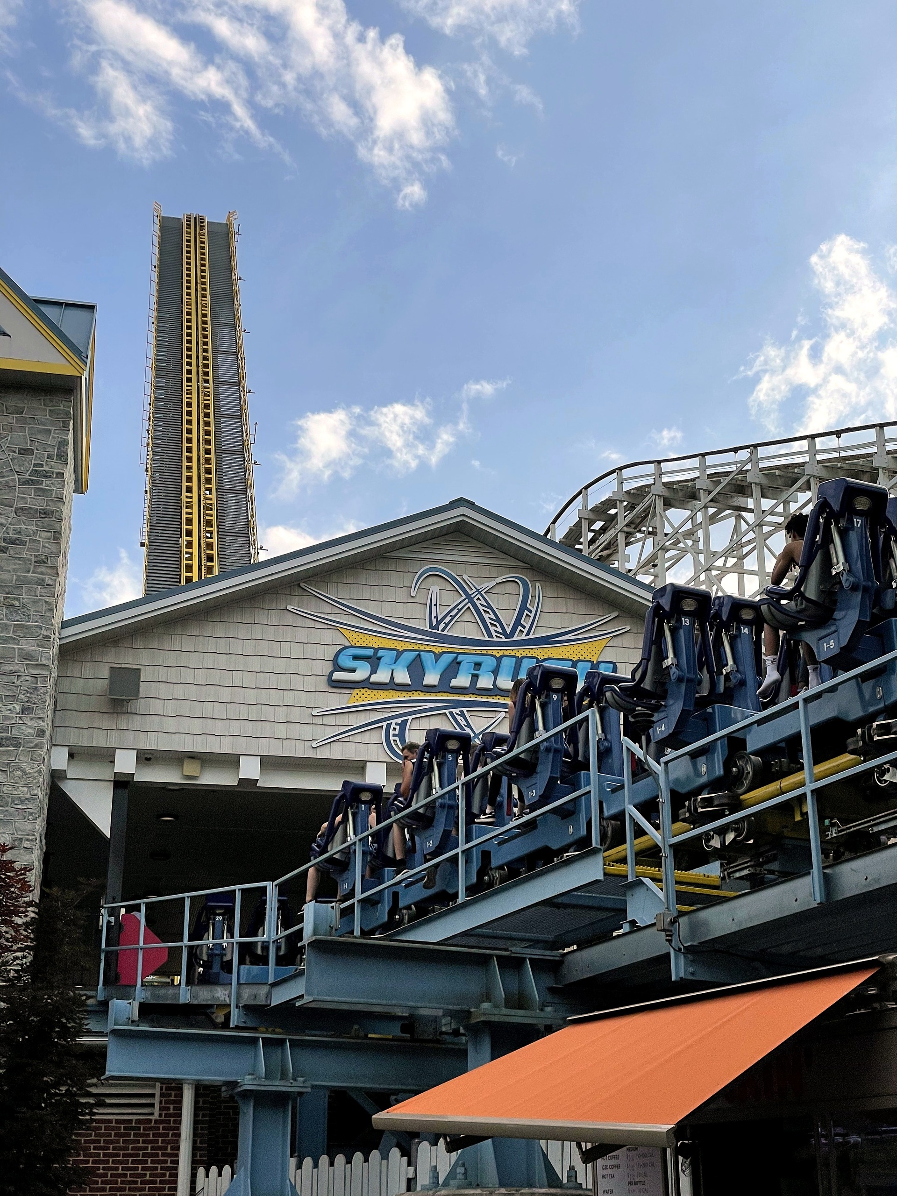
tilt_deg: +22.0
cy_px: 598
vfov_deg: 36.8
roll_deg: +0.8
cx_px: 448
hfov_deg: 28.0
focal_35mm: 52
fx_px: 1797
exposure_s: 1/2519
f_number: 2
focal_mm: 6
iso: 25
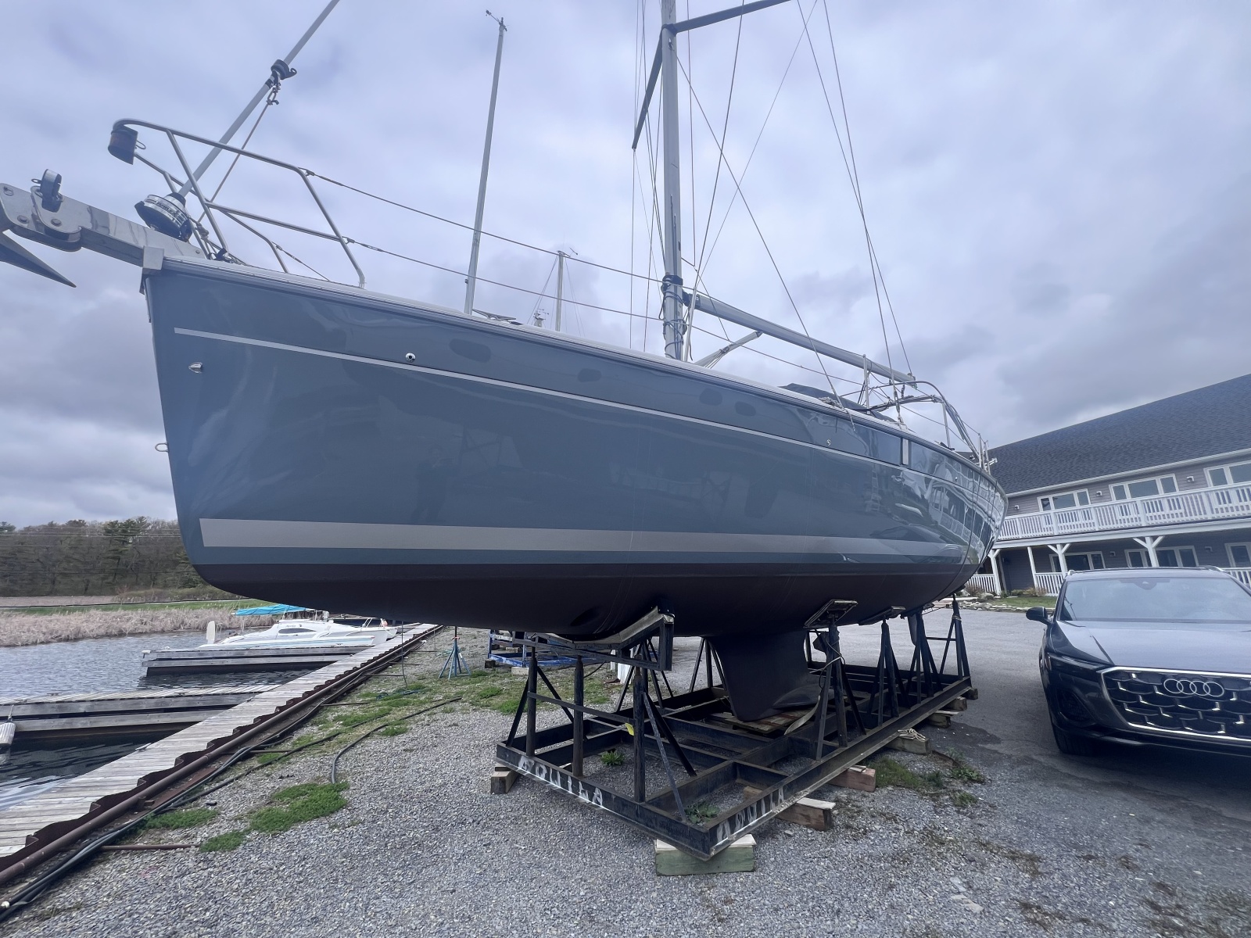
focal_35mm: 13
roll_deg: +0.7
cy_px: 469
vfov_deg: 89.9
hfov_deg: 106.2
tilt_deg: +12.4
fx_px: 470
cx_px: 626
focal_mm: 1.57
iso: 32
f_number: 1.8
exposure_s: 1/1074
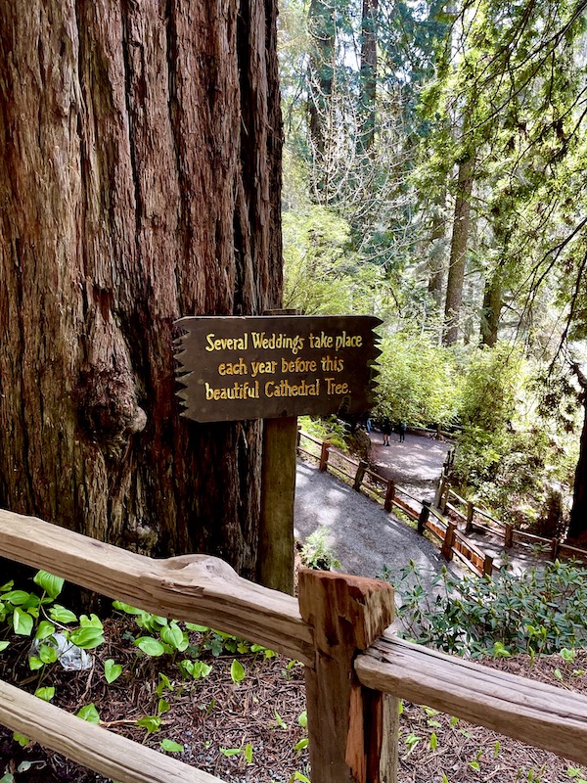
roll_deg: +2.8
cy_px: 392
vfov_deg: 67.3
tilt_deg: -15.8
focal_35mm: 26
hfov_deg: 53.1
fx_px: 588
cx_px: 294
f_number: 1.6
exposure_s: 1/111
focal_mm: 5.1
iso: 125
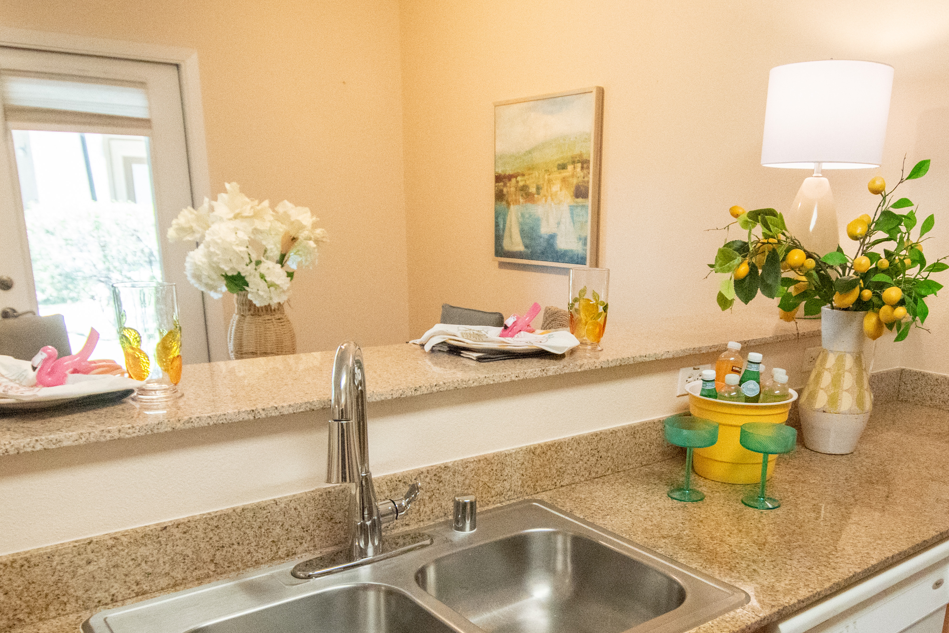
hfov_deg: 61.4
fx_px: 791
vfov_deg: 42.5
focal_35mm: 30
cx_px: 566
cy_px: 458
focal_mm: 12
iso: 2500
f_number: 4
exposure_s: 1/500
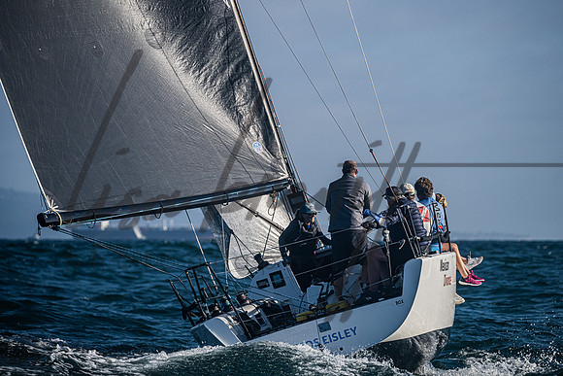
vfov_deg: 4.4
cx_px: 316
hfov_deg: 6.6
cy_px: 164
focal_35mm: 310
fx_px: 4851
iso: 400
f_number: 5.6
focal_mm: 270
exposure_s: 1/4000
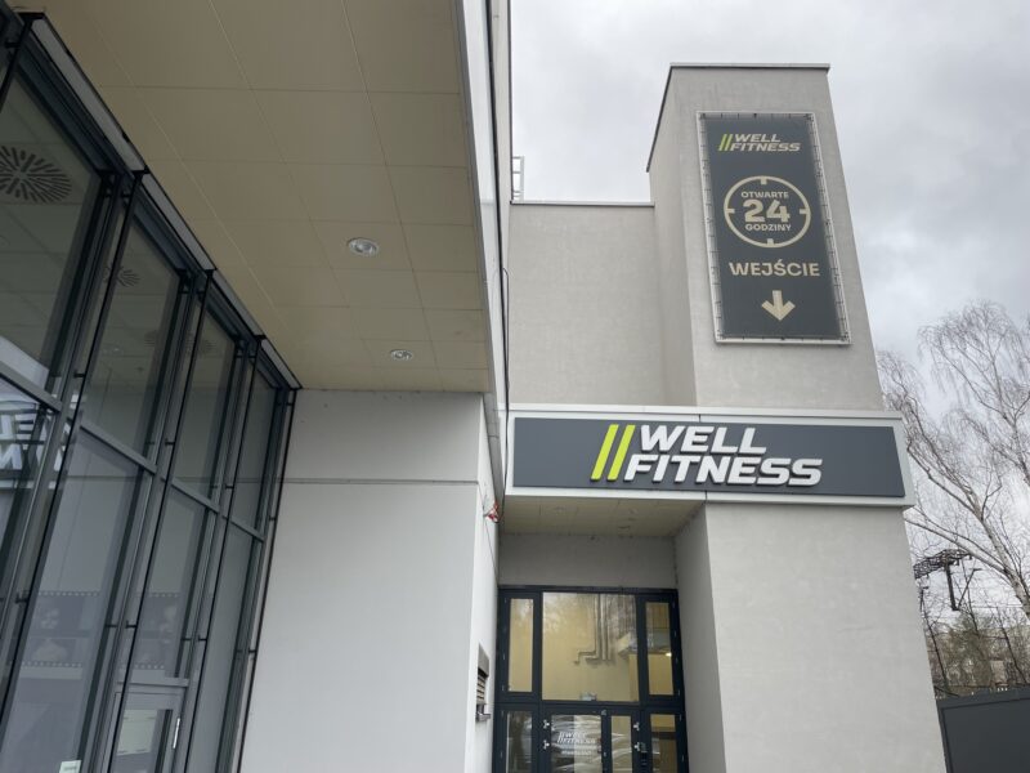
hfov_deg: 67.3
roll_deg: -1.1
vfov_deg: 53.1
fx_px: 774
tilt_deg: +23.5
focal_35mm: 26
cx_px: 515
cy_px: 386
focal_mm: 4.2
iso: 32
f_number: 1.6
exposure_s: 1/277
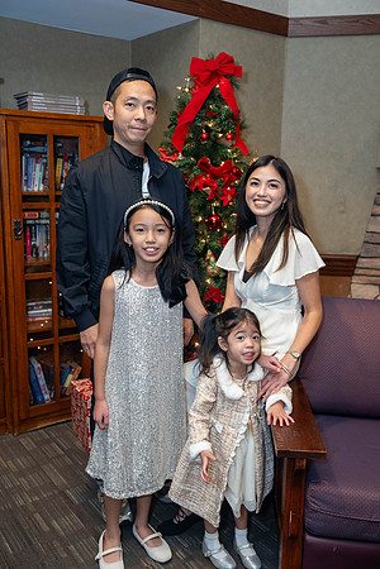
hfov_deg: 38.9
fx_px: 538
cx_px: 190
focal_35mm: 34
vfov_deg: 55.8
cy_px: 284
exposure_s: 1/100
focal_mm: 34
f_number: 3.5
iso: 1600
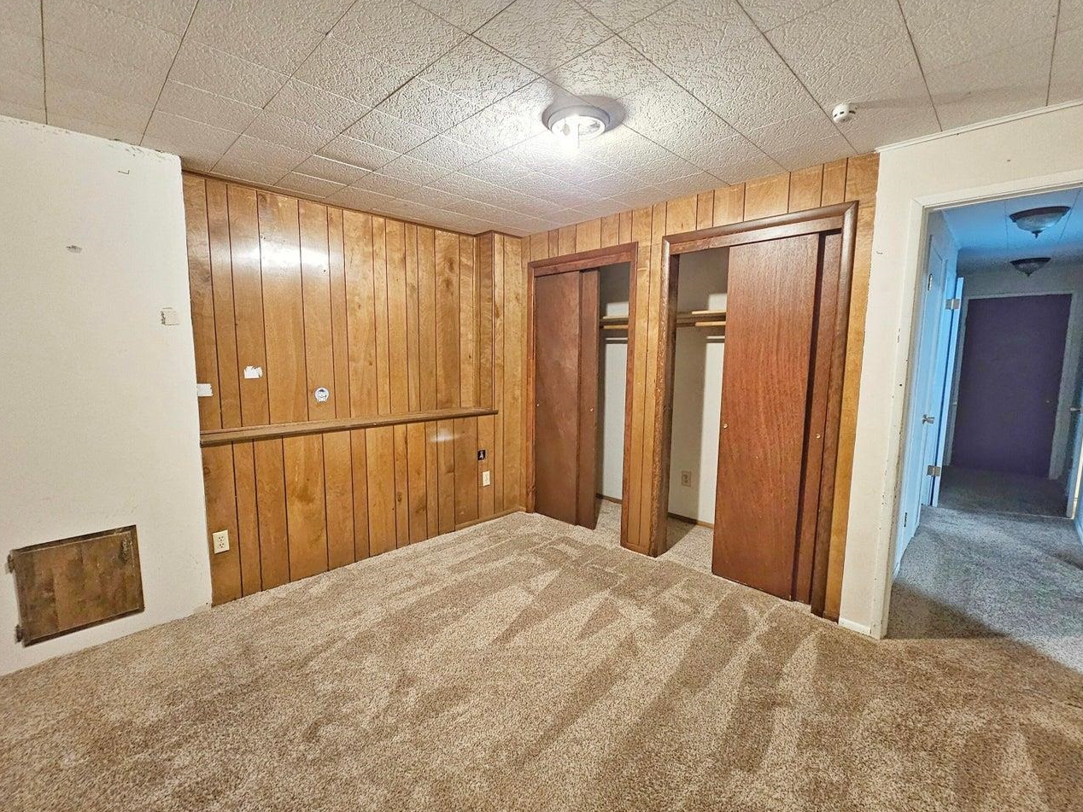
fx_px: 438
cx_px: 521
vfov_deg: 85.7
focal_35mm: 14
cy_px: 399
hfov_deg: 102.0
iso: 800
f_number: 2.2
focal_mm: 2.2
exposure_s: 1/24
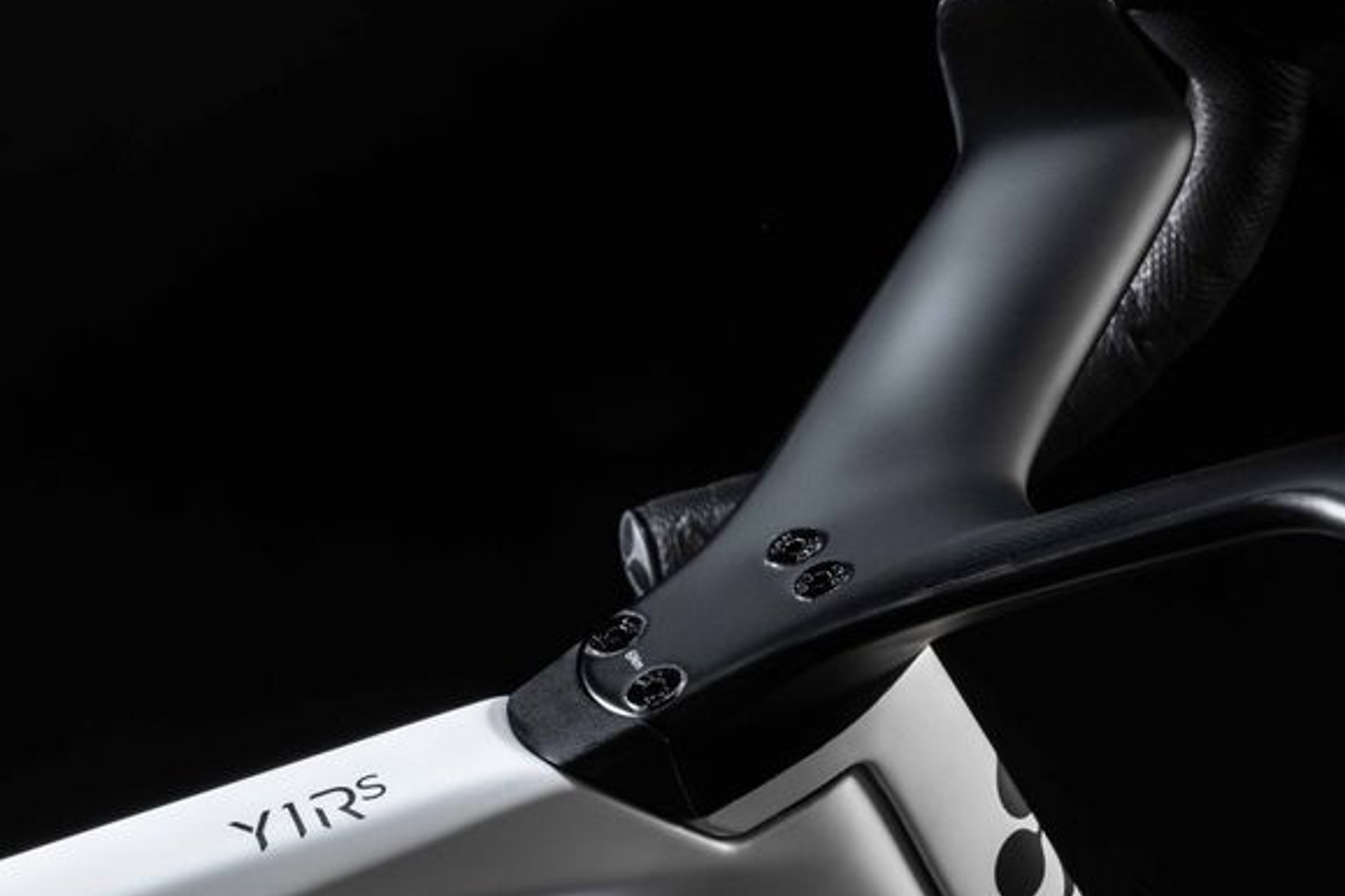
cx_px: 595
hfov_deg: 14.2
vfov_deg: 9.4
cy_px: 766
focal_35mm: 145
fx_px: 5417
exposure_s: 1/160
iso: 100
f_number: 18
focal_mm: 70
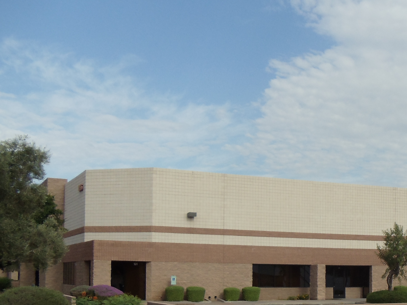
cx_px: 361
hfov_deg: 22.2
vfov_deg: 16.9
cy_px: 276
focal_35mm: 86
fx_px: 1011
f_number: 7.1
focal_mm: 6
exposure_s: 1/320
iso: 100
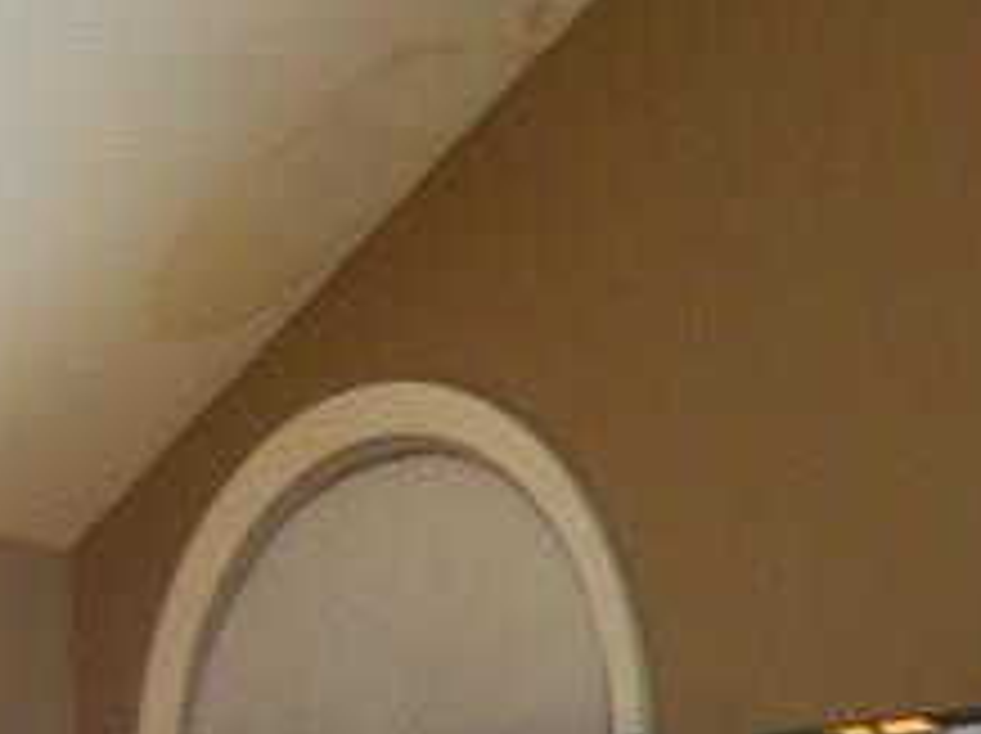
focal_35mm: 127
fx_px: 3595
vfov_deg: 10.4
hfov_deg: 14.9
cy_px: 1639
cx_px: 1256
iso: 200
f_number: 3.2
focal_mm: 4.9
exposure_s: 1/30
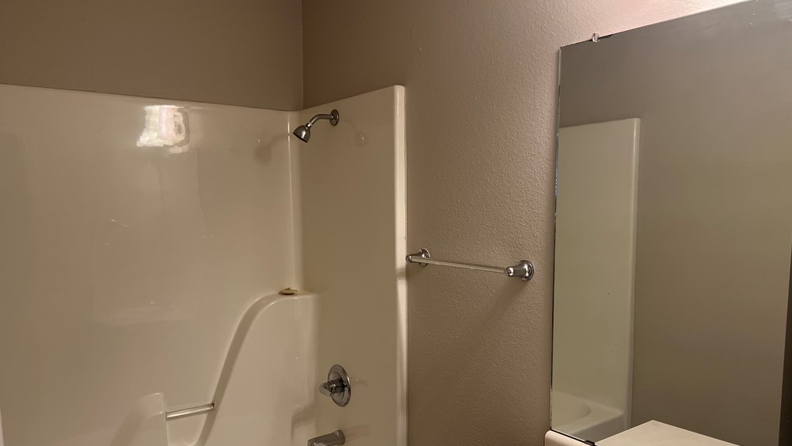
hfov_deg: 66.0
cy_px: 268
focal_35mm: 29
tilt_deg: -7.9
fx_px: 609
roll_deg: +0.1
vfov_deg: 40.0
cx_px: 387
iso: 125
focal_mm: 5.7
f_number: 1.5
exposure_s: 1/120
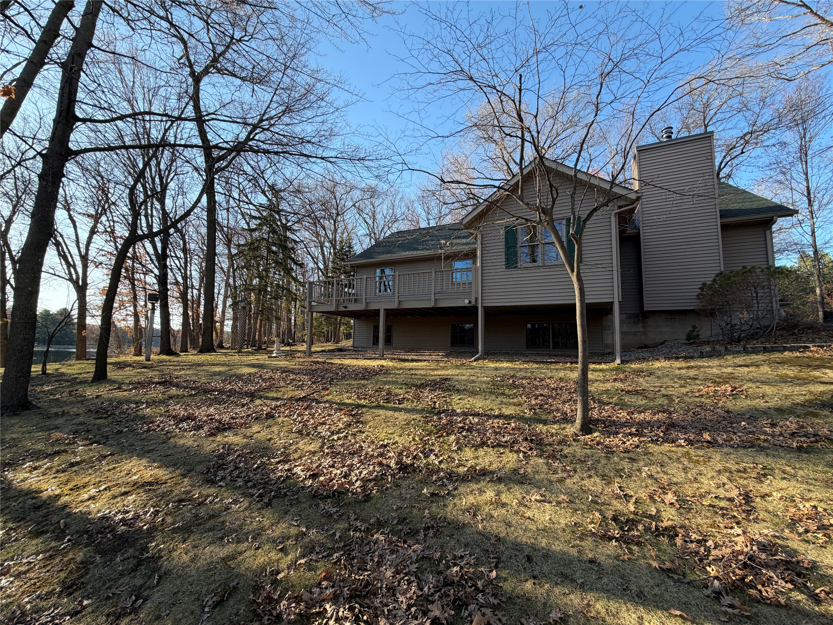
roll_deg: -1.7
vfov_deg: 85.7
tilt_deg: +6.4
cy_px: 312
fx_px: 337
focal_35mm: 14
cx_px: 416
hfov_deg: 102.1
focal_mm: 2.22
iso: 64
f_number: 2.2
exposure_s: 1/490
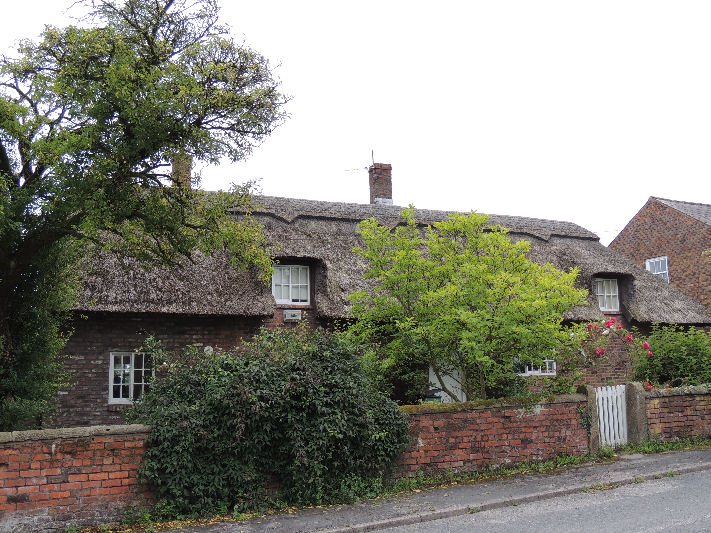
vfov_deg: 40.7
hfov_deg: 52.6
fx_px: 719
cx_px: 356
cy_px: 266
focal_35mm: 35
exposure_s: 1/60
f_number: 3.3
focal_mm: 6.2
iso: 100
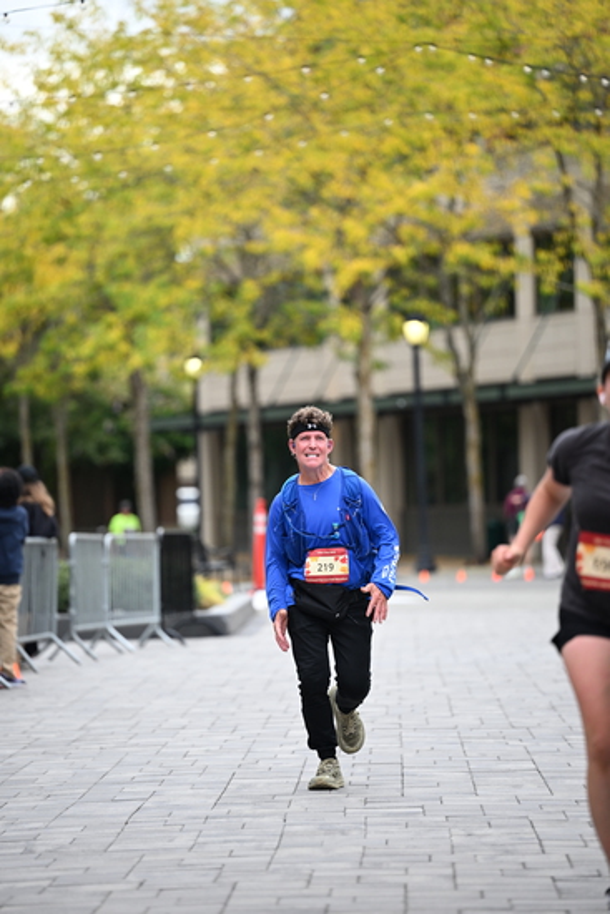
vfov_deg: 12.1
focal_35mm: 170
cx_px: 305
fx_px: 4318
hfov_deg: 8.1
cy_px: 457
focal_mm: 170
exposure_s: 1/2000
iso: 640
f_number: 2.8
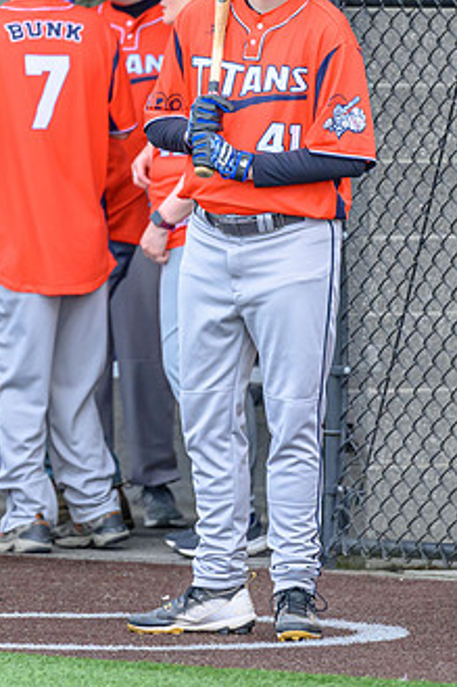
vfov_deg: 3.6
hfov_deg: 2.4
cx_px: 124
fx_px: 11036
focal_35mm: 579
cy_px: 220
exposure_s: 1/2000
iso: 1250
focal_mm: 200
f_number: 2.8
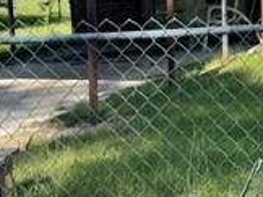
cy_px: -3
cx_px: 484
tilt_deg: -0.9
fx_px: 781
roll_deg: +1.8
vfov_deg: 14.1
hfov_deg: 16.0
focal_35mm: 103
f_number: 1.6
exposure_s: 1/3040
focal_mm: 4.2
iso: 32
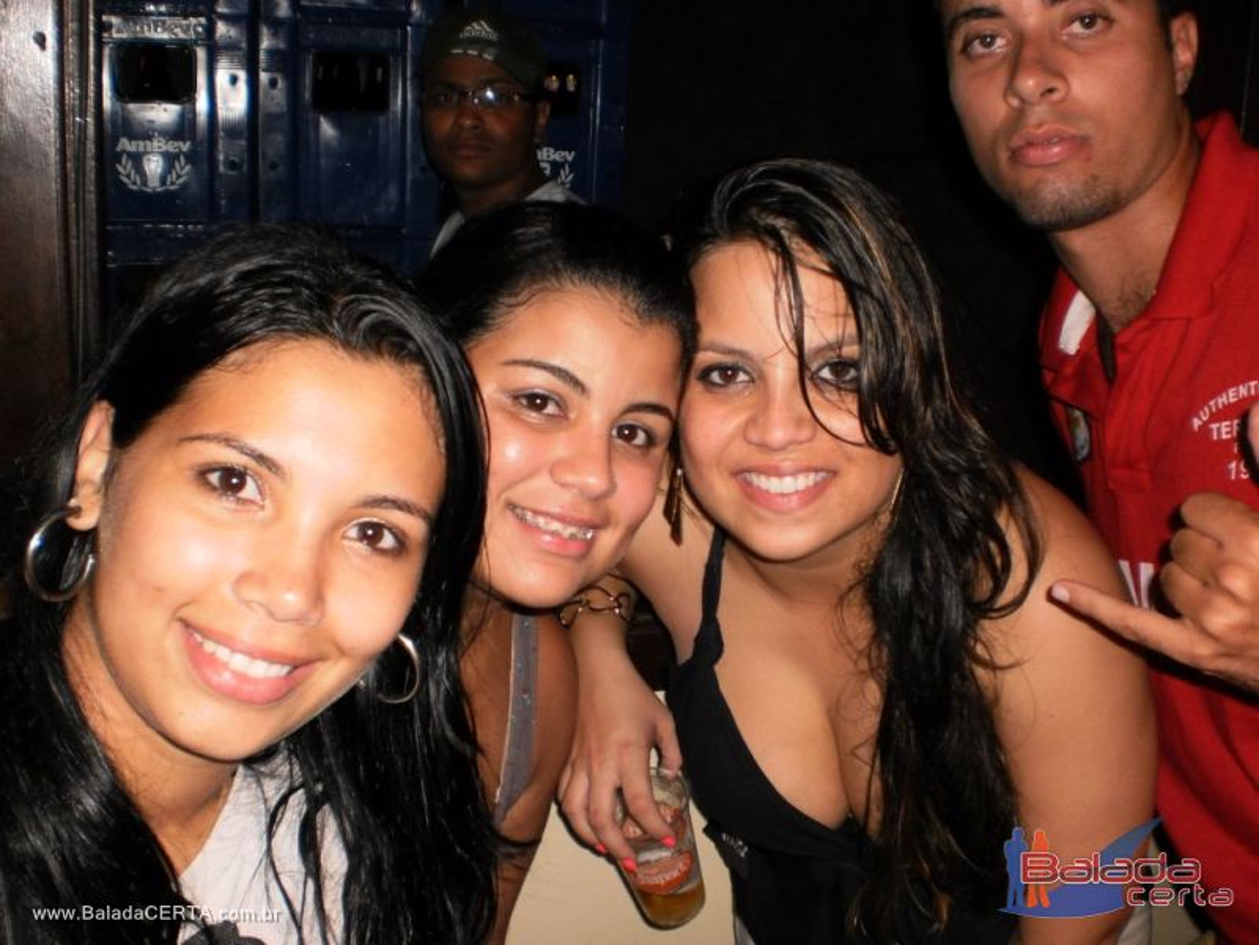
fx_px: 1309
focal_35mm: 36
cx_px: 630
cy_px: 472
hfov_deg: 51.4
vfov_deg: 39.7
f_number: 3.1
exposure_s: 1/30
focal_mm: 6.3
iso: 125
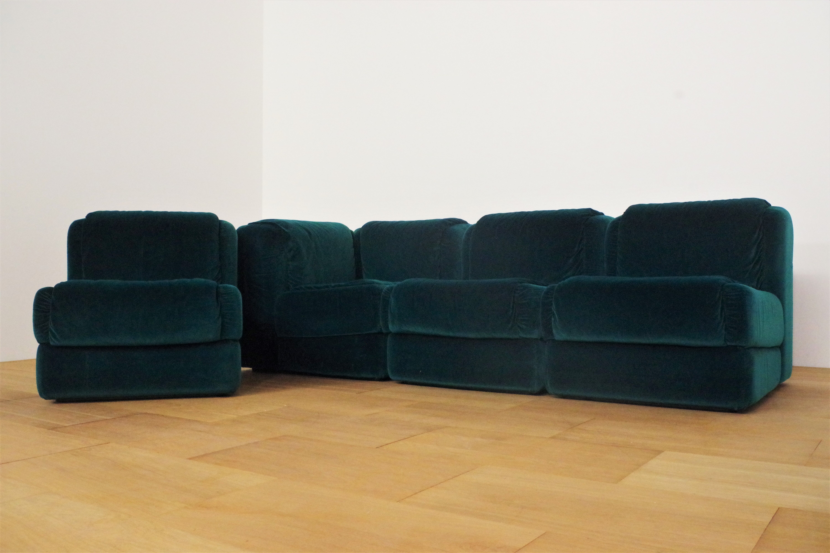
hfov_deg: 60.3
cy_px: 276
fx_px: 715
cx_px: 415
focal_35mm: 31
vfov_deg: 42.3
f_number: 8
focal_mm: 21.25
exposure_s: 1/100
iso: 6400
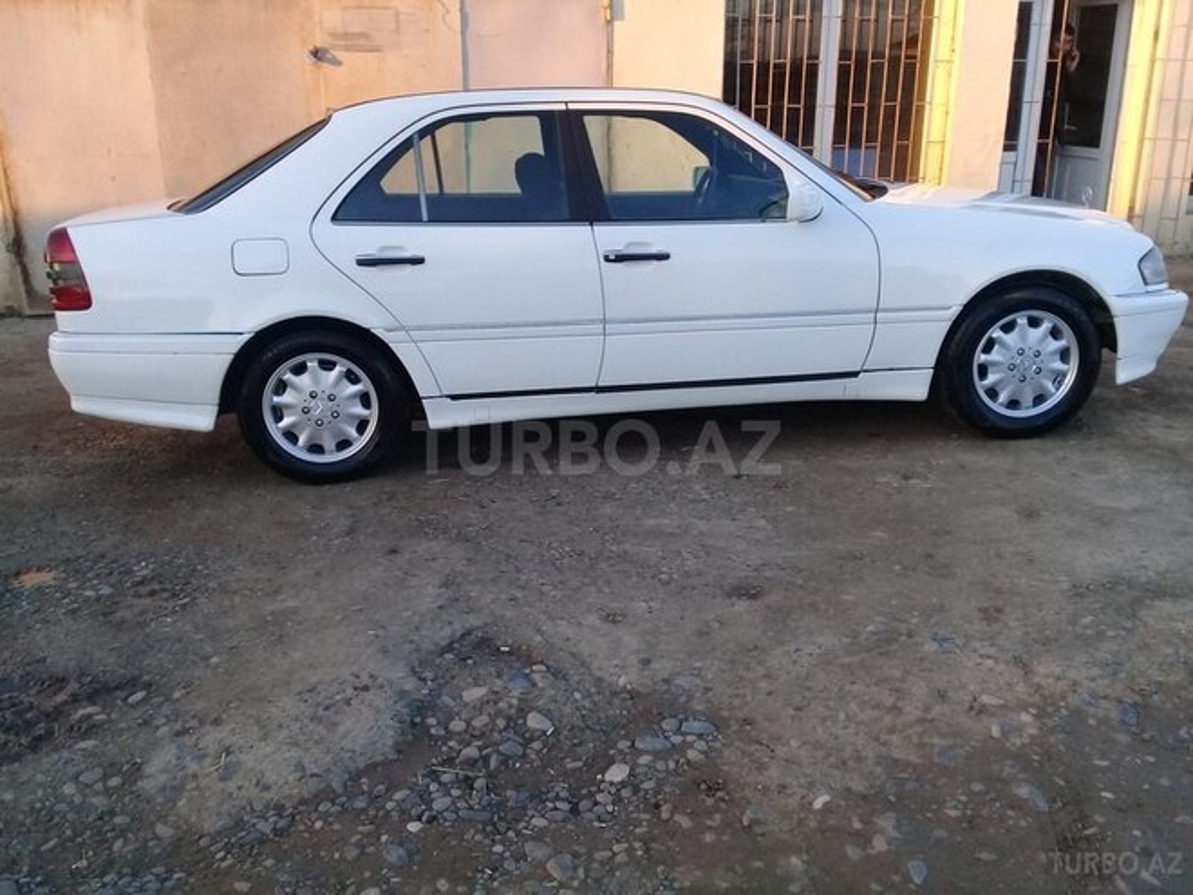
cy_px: 448
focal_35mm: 31
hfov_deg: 58.4
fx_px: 1068
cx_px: 596
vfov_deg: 45.4
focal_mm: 3.3
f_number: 2.2
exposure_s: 1/100
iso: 80
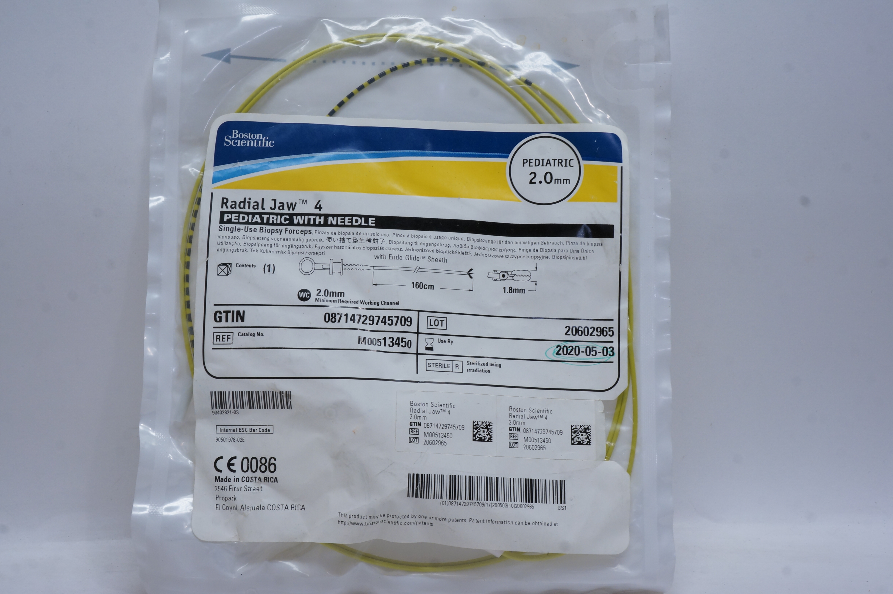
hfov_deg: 48.0
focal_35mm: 40
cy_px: 297
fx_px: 1004
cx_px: 446
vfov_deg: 32.9
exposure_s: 1/13
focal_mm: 27
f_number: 14
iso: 400
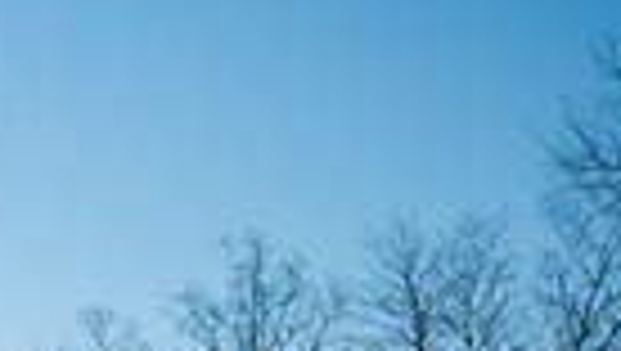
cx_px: -634
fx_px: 3561
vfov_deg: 5.5
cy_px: 785
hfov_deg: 9.3
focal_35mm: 216
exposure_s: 1/320
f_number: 13
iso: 400
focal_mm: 49
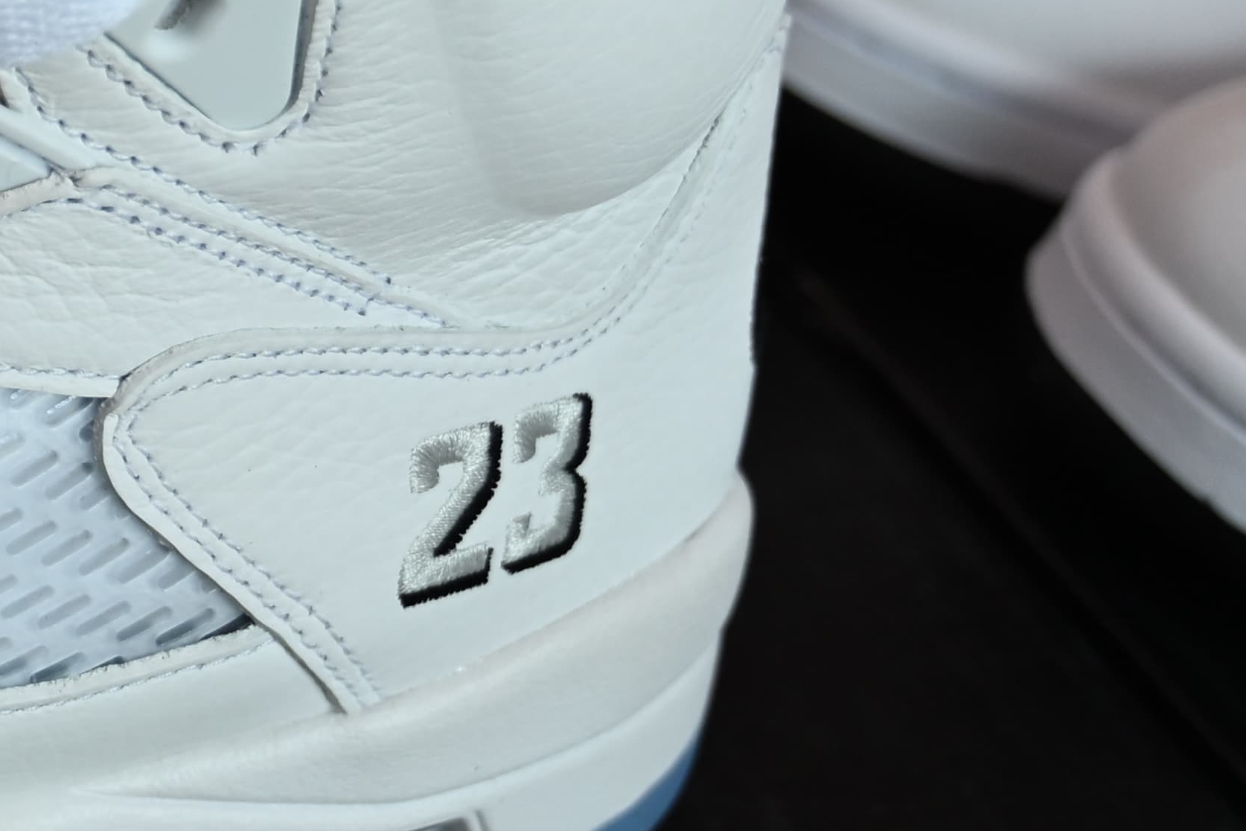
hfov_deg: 16.3
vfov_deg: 12.0
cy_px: -97
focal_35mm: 112
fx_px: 3876
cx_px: -737
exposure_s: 1/125
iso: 400
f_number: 4
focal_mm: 31
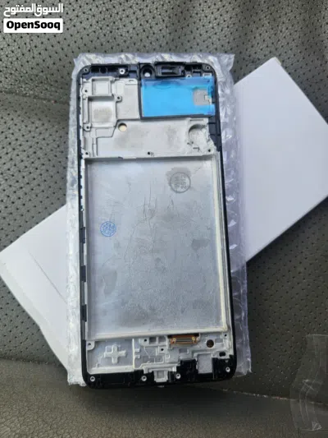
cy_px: 219
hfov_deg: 58.9
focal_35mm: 23
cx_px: 164
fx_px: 290
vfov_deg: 73.9
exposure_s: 1/180
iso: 25
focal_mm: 5.4
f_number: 1.8
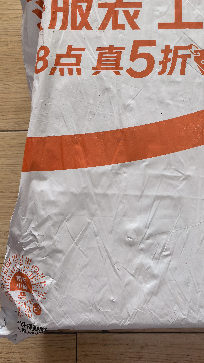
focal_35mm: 38
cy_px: 140
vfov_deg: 52.3
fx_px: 365
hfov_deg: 30.3
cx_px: 167
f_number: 2
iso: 500
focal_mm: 6.98
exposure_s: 1/25
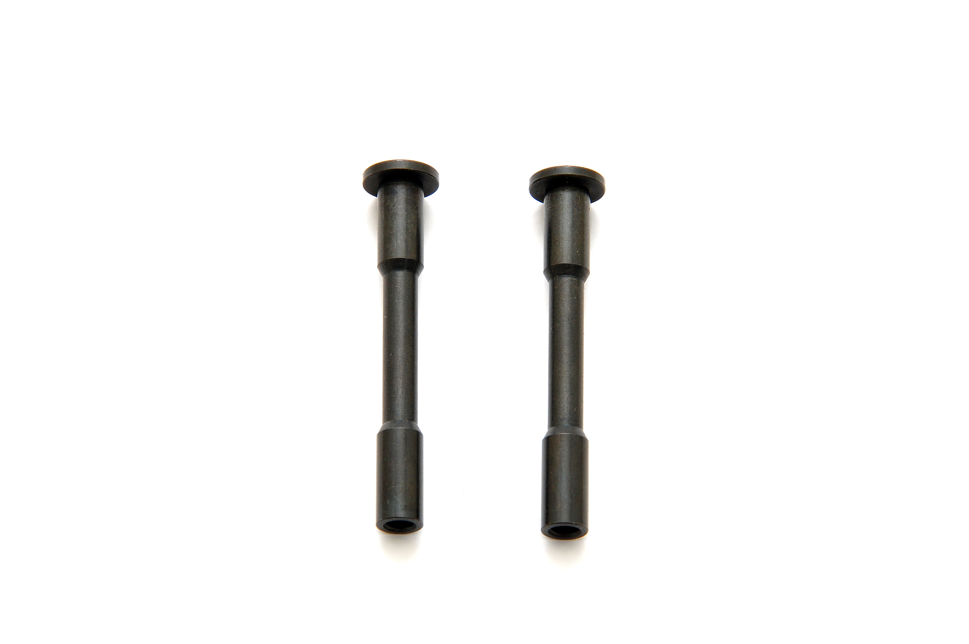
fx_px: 8065
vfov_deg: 4.6
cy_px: 322
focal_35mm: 300
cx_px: 484
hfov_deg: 6.9
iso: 400
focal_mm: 200
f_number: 22
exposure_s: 1/60
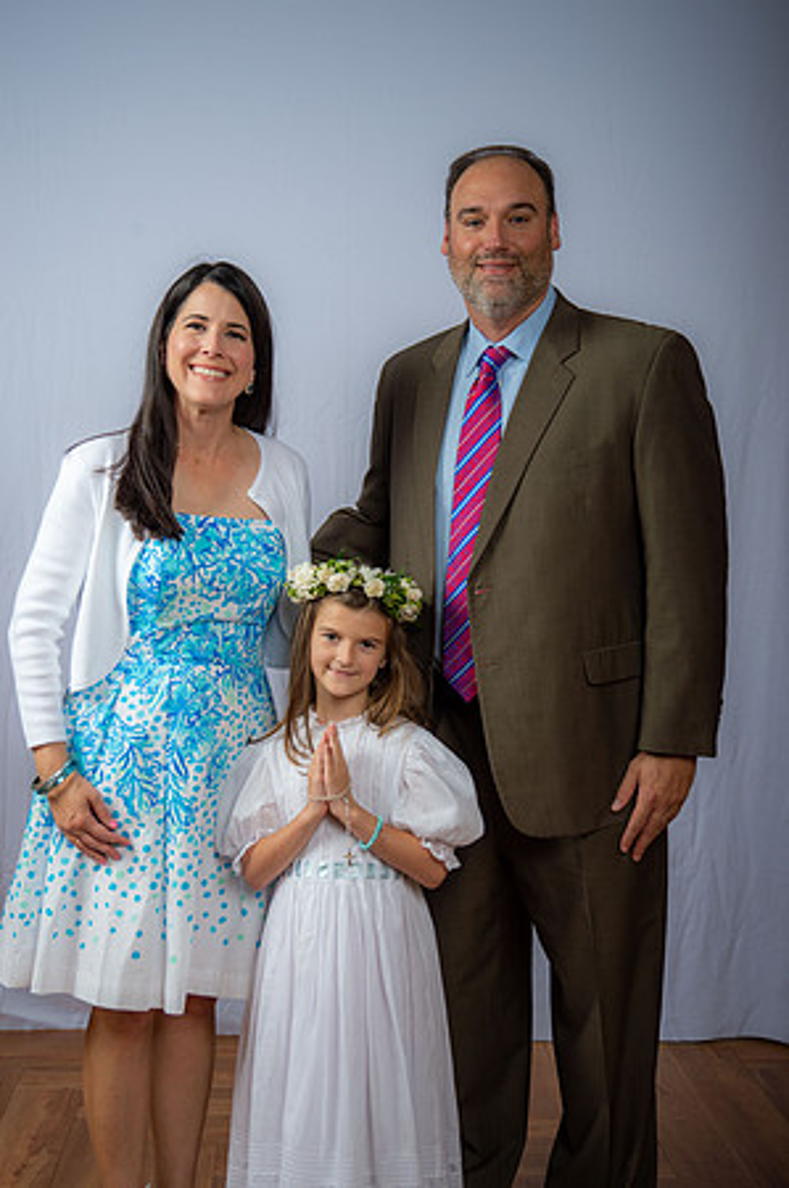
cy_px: 594
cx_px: 394
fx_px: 1713
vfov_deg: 38.2
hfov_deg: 25.9
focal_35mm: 52
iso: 250
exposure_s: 1/200
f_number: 6.3
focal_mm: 52
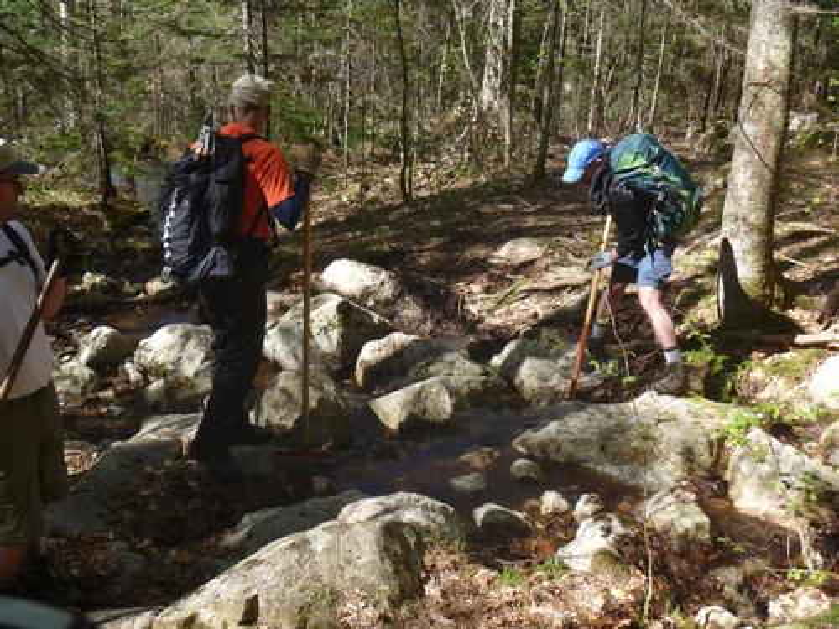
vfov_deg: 40.7
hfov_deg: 52.6
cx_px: 420
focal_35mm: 35
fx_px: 848
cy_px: 314
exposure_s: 1/160
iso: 80
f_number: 3.5
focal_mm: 6.3
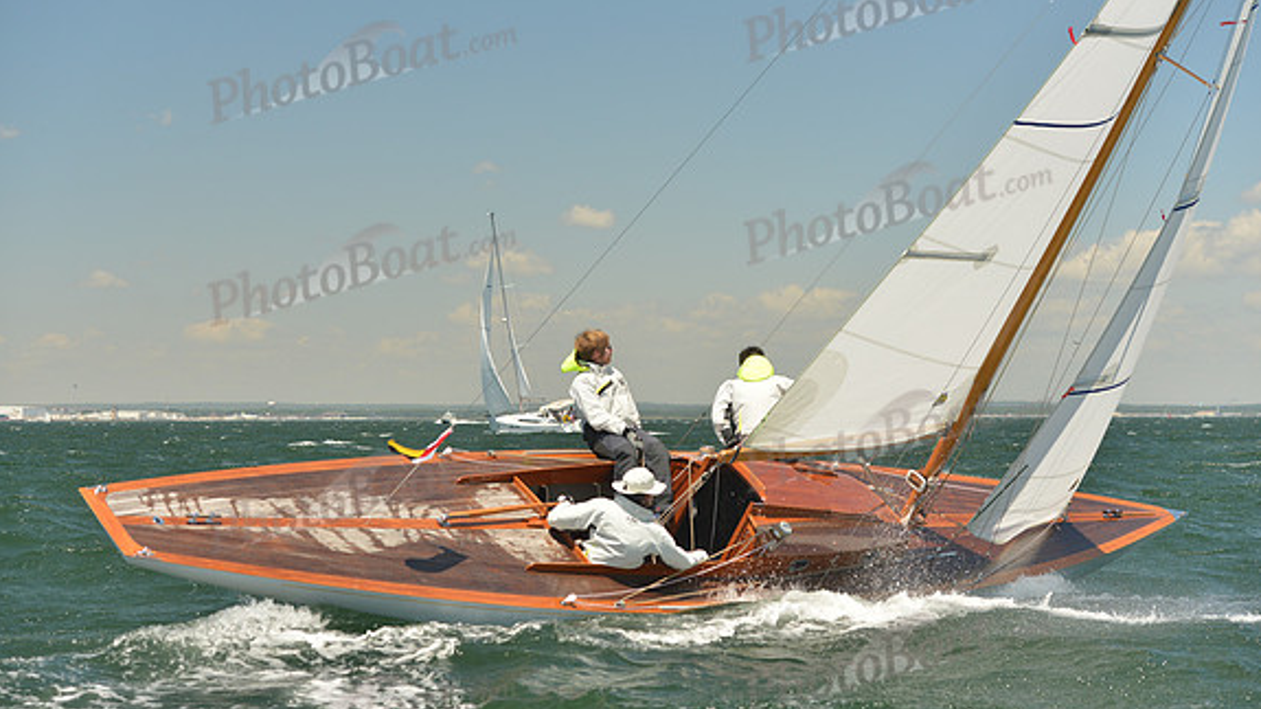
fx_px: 2474
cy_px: 352
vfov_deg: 16.3
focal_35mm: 74
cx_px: 632
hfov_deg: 28.6
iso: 400
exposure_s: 1/800
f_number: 5
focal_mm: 70
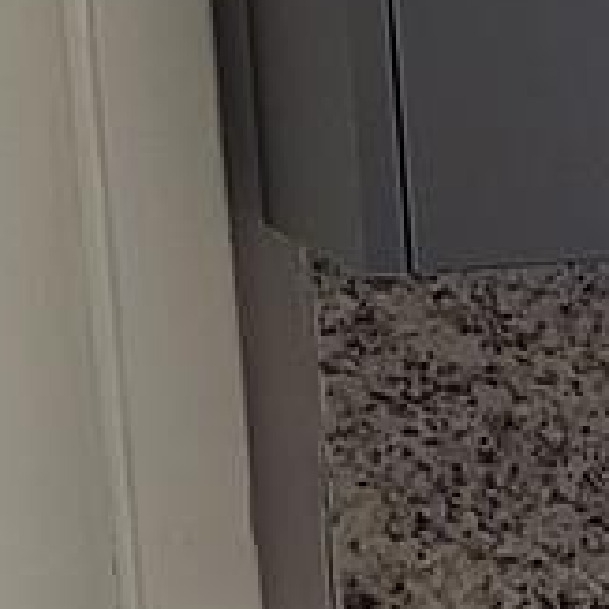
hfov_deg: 7.6
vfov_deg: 8.0
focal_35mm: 217
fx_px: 4319
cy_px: 516
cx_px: 1334
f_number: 1.8
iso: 80
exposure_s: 1/60
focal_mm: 7
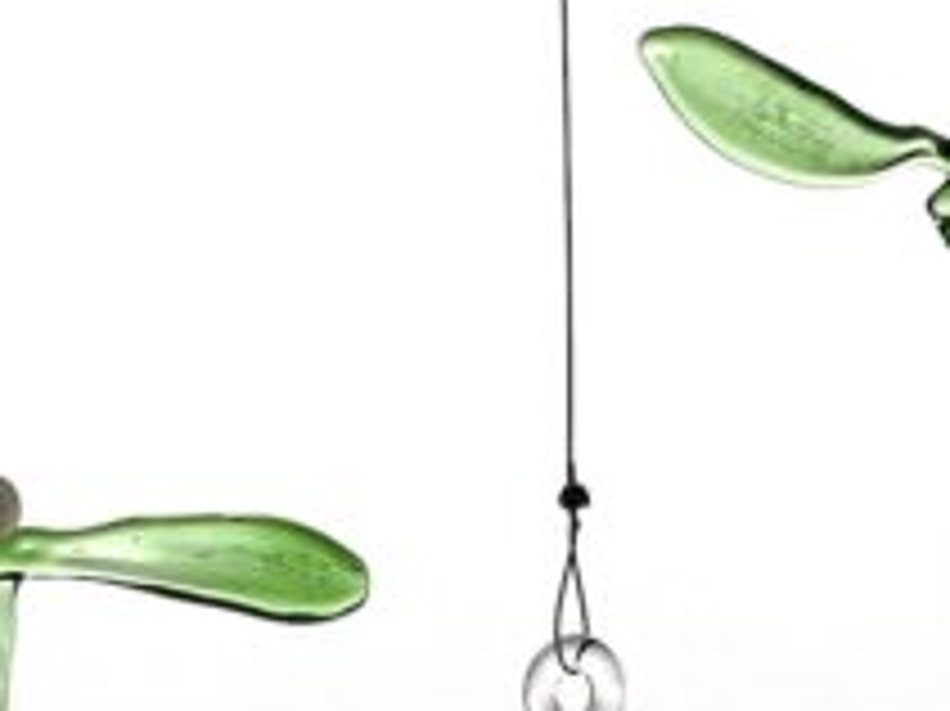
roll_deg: -0.8
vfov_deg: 10.8
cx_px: -144
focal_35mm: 136
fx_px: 3730
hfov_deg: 14.1
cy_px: 616
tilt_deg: +3.8
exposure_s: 1/121
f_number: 1.8
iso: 40
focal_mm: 3.99
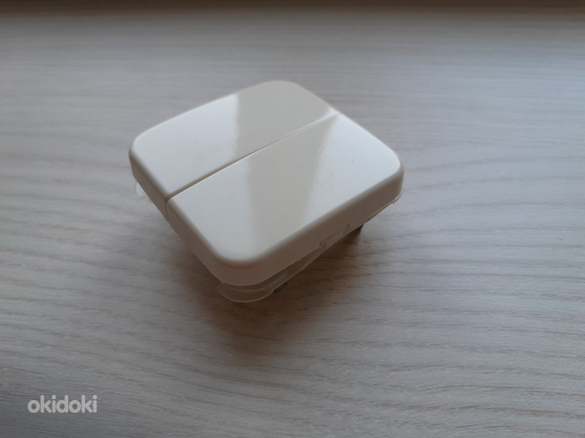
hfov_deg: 67.3
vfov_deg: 53.1
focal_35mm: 26
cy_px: 219
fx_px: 439
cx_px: 292
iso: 64
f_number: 1.8
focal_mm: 4
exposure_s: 1/60
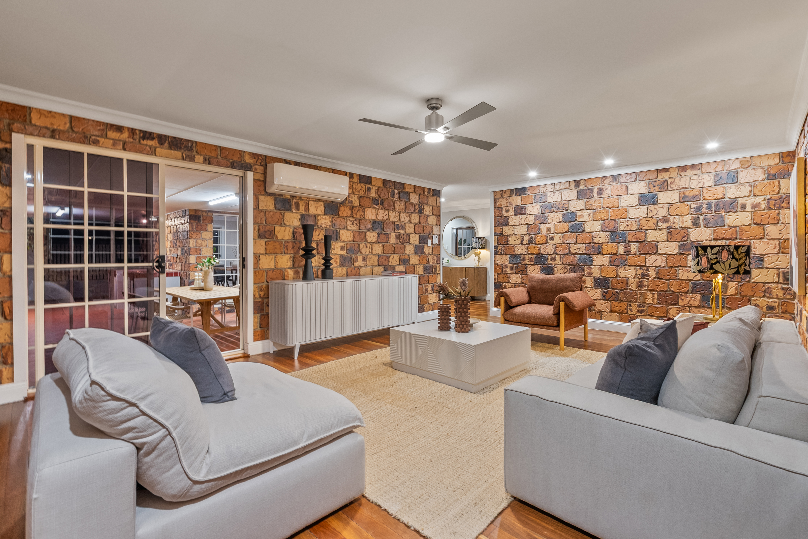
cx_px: 404
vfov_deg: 73.8
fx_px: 359
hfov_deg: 96.7
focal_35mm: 16
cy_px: 270
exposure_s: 1
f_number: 7.1
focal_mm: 16
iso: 800
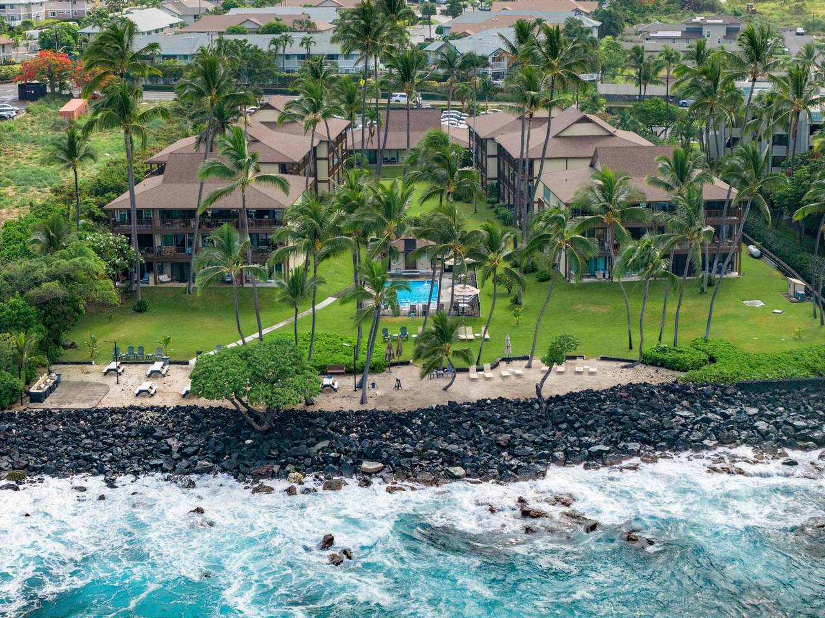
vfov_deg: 21.0
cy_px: 309
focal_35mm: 70
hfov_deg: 27.8
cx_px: 412
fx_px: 1668
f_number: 2.8
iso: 200
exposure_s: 1/1000
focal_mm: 19.35
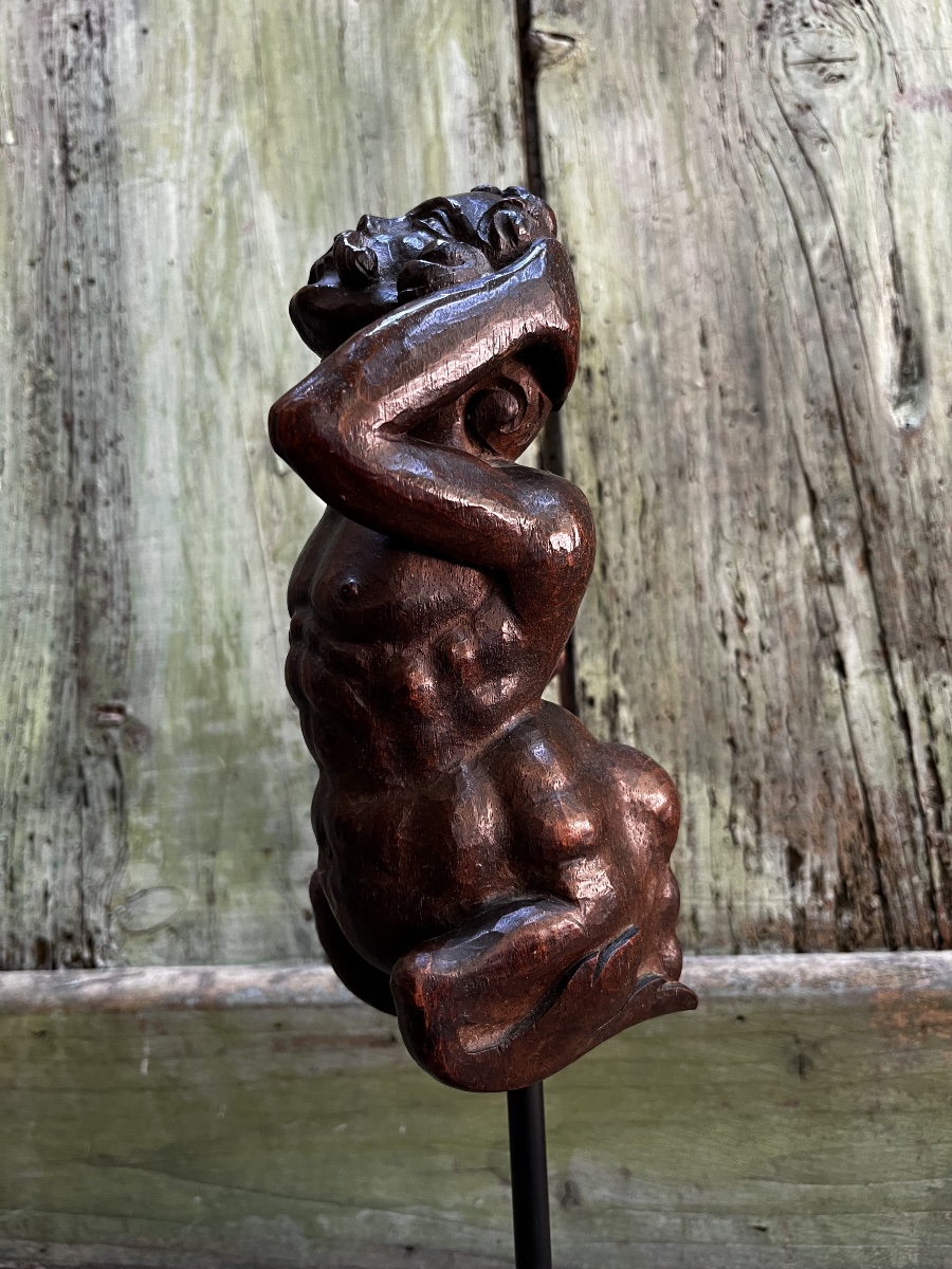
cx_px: 476
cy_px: 634
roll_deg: +4.5
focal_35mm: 26
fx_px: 953
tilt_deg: +3.2
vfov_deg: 67.3
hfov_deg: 53.1
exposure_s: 1/85
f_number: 1.6
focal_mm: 5.1
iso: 125
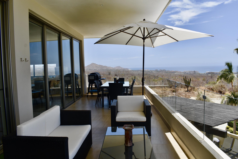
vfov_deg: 47.9
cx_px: 119
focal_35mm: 27
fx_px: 178
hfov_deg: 67.4
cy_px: 80
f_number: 10
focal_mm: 18
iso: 100
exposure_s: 1/200
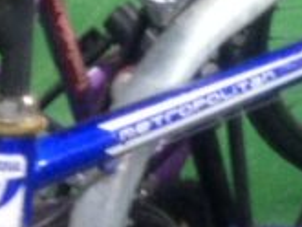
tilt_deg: -18.5
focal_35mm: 205
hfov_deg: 9.5
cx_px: 375
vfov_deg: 6.8
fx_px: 1790
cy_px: -368
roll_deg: +0.3
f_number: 2.4
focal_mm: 4.12
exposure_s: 1/20
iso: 320
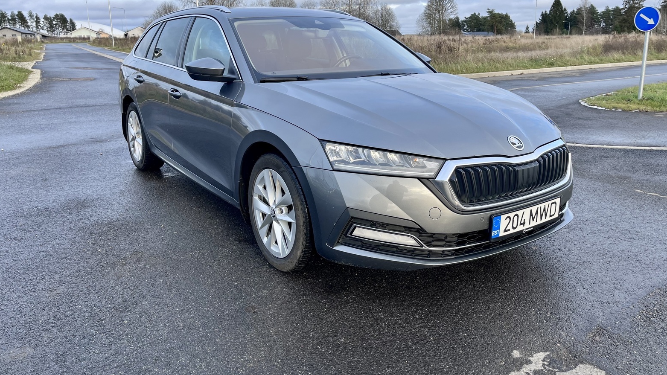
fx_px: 513
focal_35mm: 29
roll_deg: +0.8
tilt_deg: -12.3
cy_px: 160
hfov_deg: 66.1
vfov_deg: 40.1
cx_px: 335
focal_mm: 5.1
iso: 32
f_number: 1.6
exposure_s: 1/139
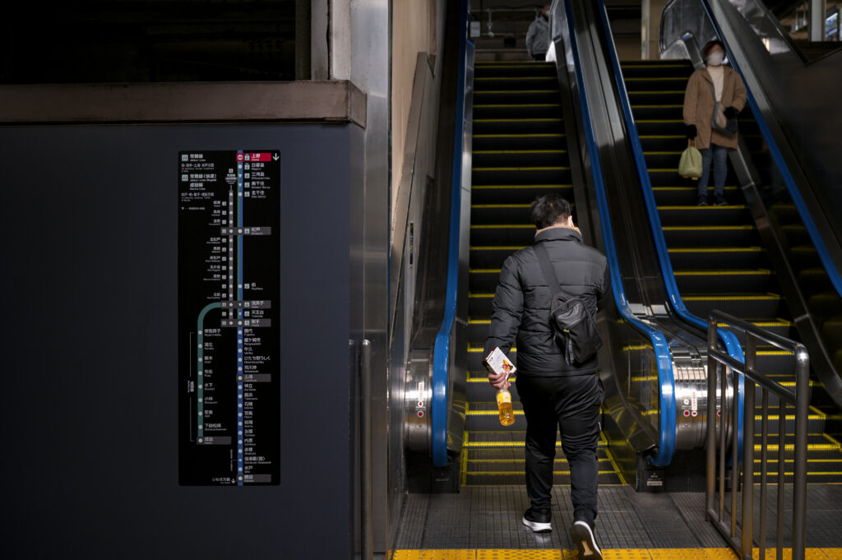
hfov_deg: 42.8
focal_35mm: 46
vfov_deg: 29.2
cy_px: 280
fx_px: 1075
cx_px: 421
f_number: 4
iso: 500
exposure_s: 1/250
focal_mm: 46
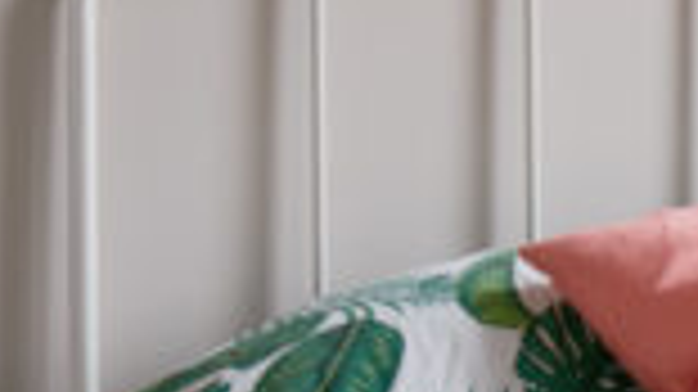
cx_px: 1346
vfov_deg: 6.6
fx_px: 3367
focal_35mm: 182
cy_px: -234
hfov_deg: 10.9
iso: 160
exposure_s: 1/4
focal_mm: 23.4
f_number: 11
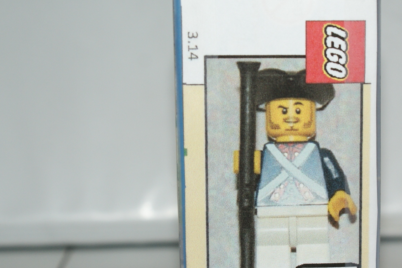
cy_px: 152
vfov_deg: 13.4
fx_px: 1139
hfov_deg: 19.9
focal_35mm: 102
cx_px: 292
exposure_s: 1/60
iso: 400
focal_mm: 40
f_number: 6.3
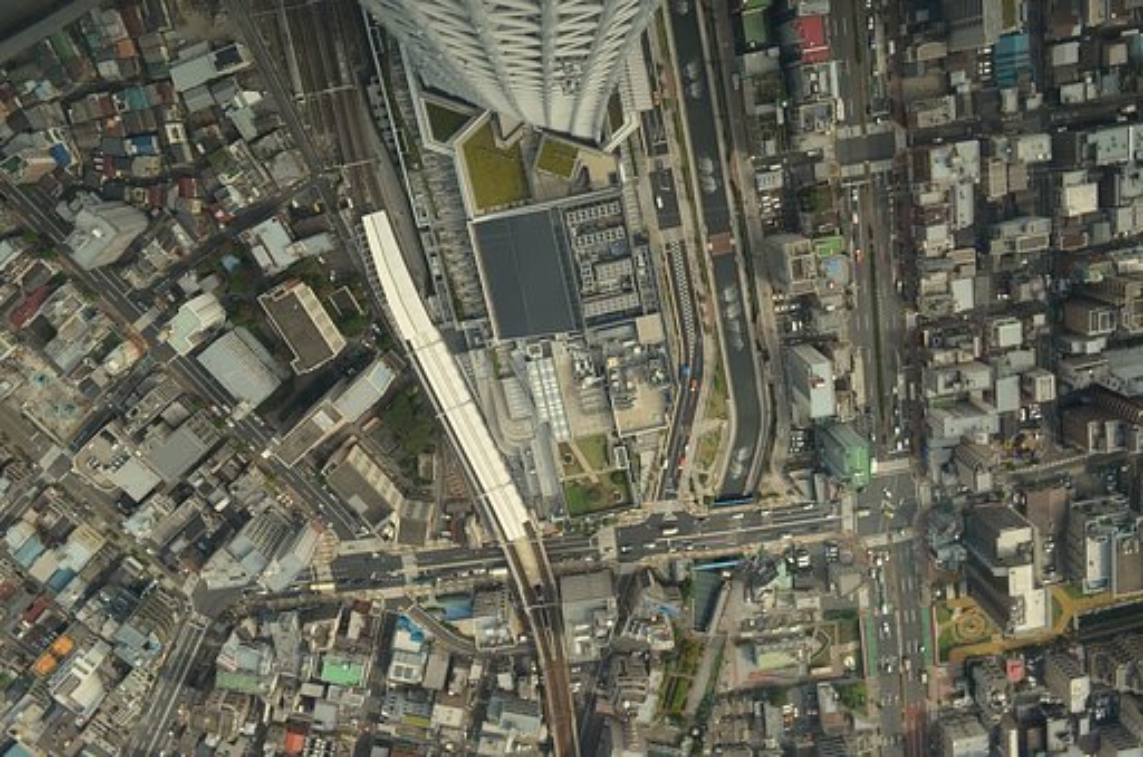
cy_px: 378
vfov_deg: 47.7
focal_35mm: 27
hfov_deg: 67.5
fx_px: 855
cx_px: 572
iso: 110
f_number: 8
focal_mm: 18
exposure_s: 1/250
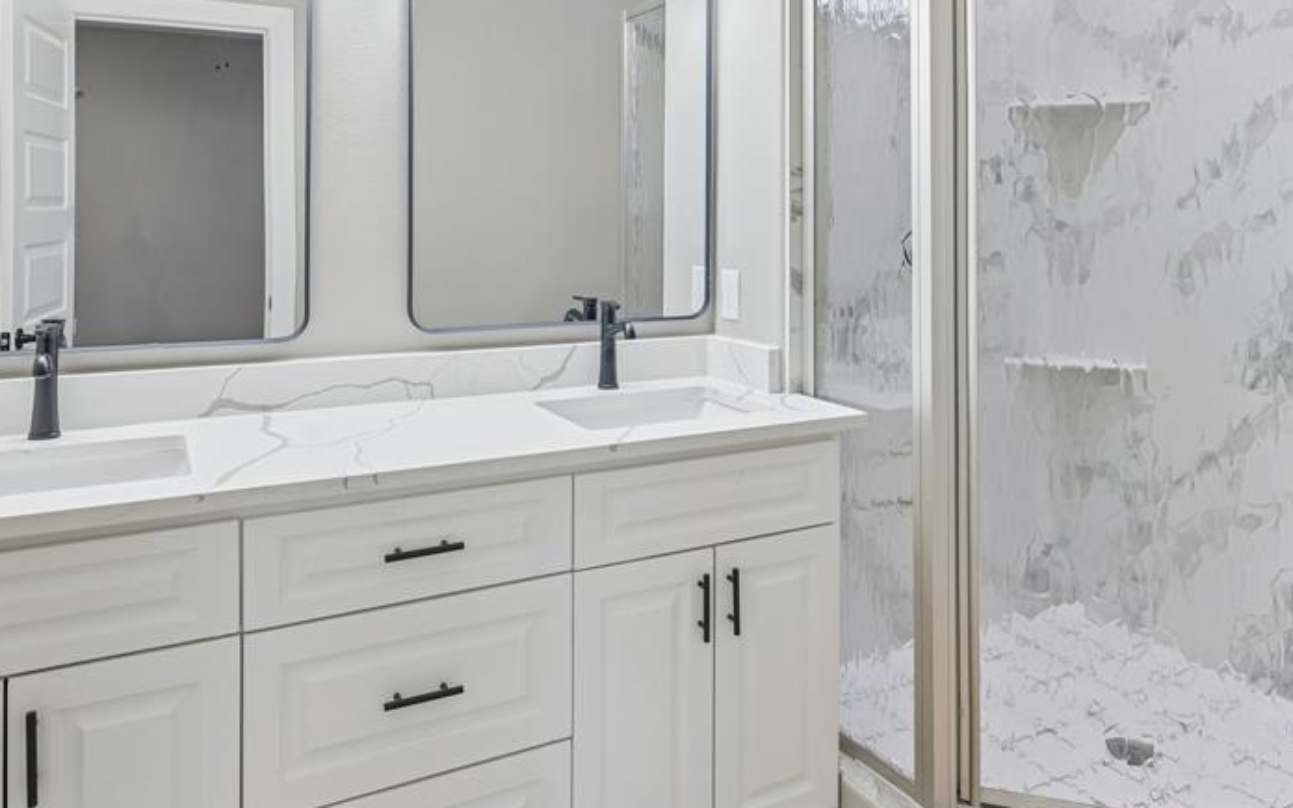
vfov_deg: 44.6
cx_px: 660
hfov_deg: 68.4
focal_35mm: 27
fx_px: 951
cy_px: 212
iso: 400
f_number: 8
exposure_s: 1/60
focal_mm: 18
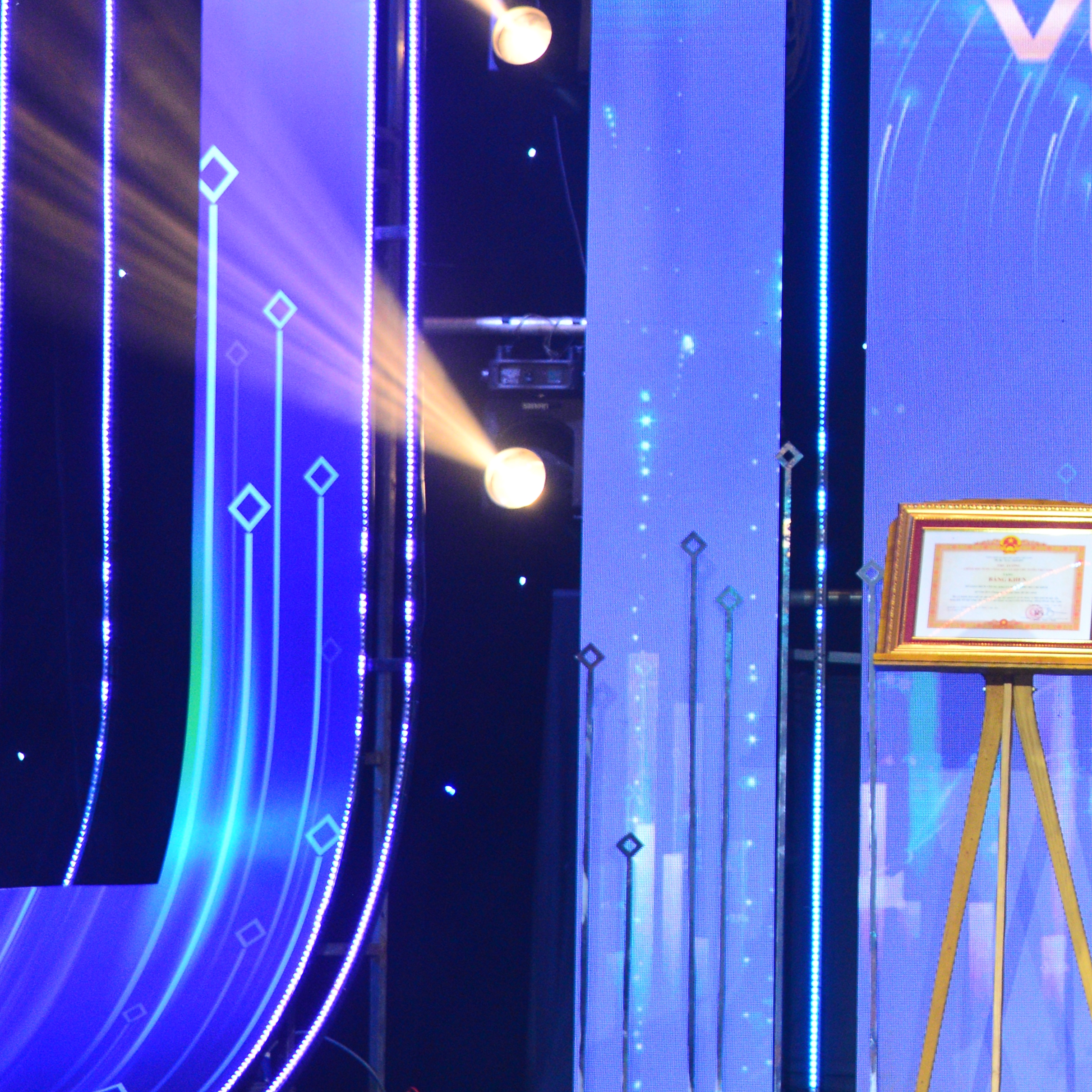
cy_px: 372
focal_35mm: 131
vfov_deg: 13.3
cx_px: 1327
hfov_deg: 13.0
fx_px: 4675
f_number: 6.3
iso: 2000
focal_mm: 62
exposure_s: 1/125
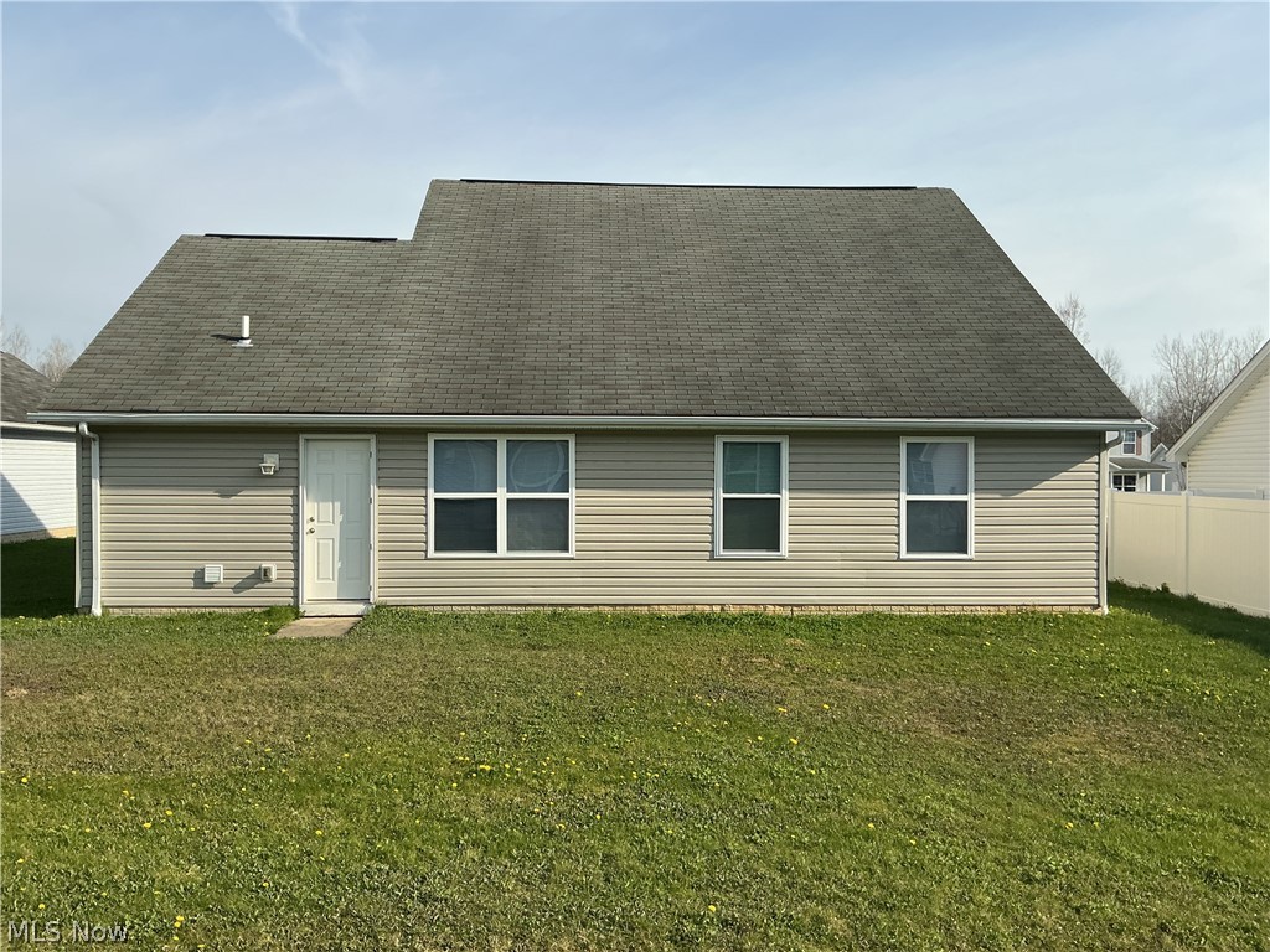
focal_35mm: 29
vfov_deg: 48.2
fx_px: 1064
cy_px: 476
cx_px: 635
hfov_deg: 61.7
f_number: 1.8
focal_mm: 3
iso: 25
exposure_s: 1/1912
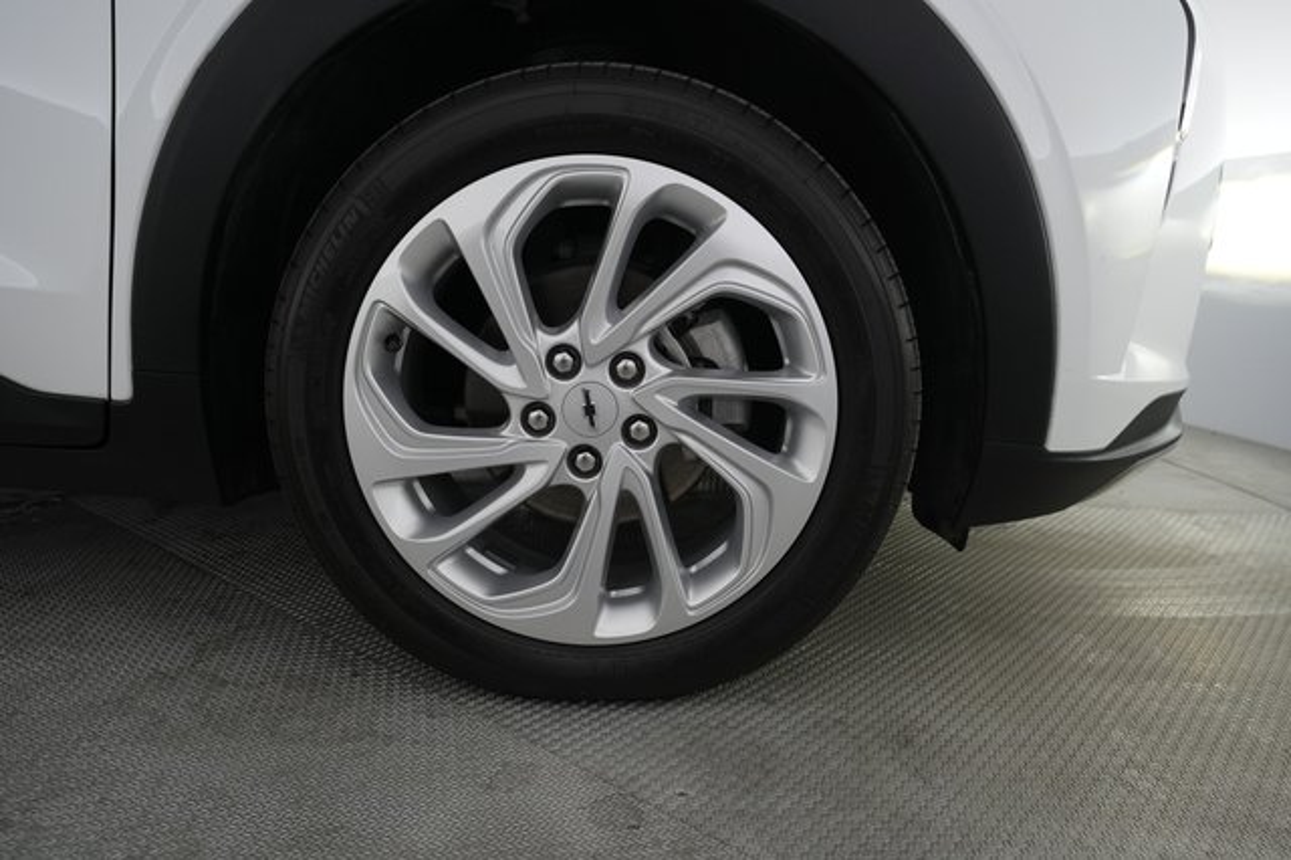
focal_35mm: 25
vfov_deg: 51.2
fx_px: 896
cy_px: 430
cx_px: 646
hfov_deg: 71.5
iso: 2000
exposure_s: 1/160
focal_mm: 25
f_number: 4
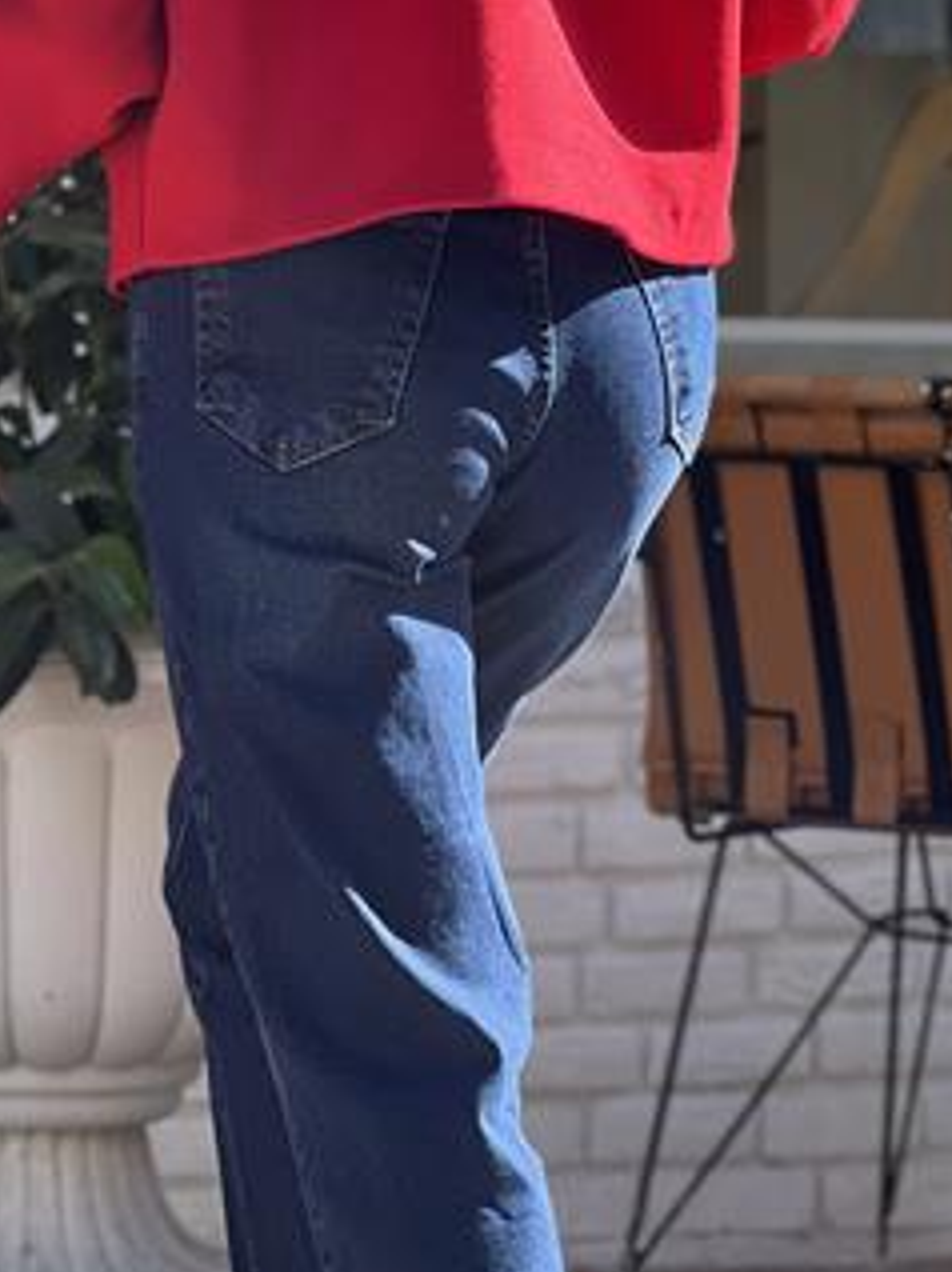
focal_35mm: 194
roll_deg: -1.2
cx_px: 404
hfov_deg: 7.6
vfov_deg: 10.2
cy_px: 504
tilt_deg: +2.0
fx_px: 7123
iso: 20
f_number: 2.8
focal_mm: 9
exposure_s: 1/121
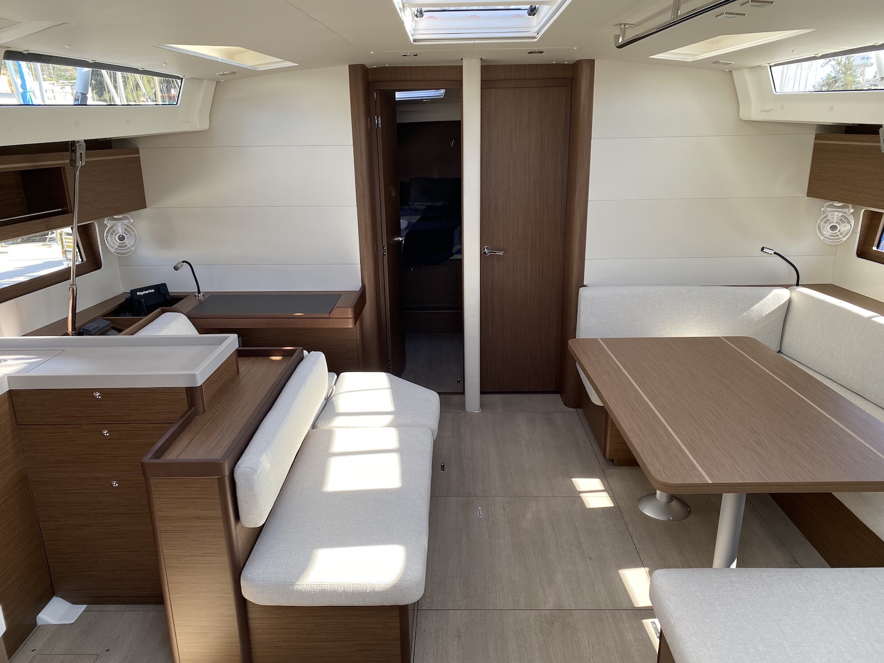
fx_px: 664
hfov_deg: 67.3
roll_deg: +0.9
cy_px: 332
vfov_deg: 53.1
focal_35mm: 26
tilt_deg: -15.9
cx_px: 442
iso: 64
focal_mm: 4.25
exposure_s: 1/121
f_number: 1.8
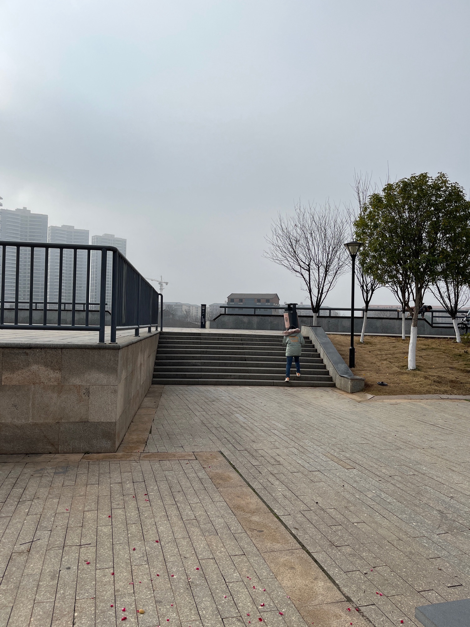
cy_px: 314
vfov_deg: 67.3
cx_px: 235
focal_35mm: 26
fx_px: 471
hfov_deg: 53.1
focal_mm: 5.1
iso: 50
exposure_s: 1/5848
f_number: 1.6
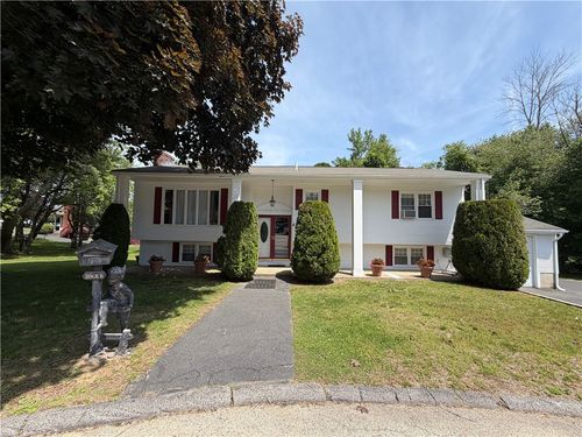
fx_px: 235
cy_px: 218
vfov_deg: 85.7
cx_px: 291
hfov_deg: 102.1
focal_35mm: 14
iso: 32
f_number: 2.2
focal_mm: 2.22
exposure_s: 1/770
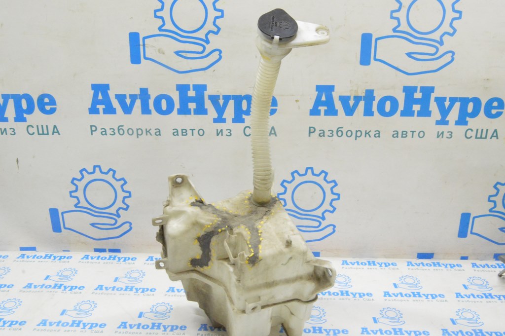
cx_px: 252
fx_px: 505
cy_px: 168
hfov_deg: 53.2
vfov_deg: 36.8
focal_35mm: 36
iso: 6400
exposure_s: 1/15
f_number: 20
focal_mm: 24
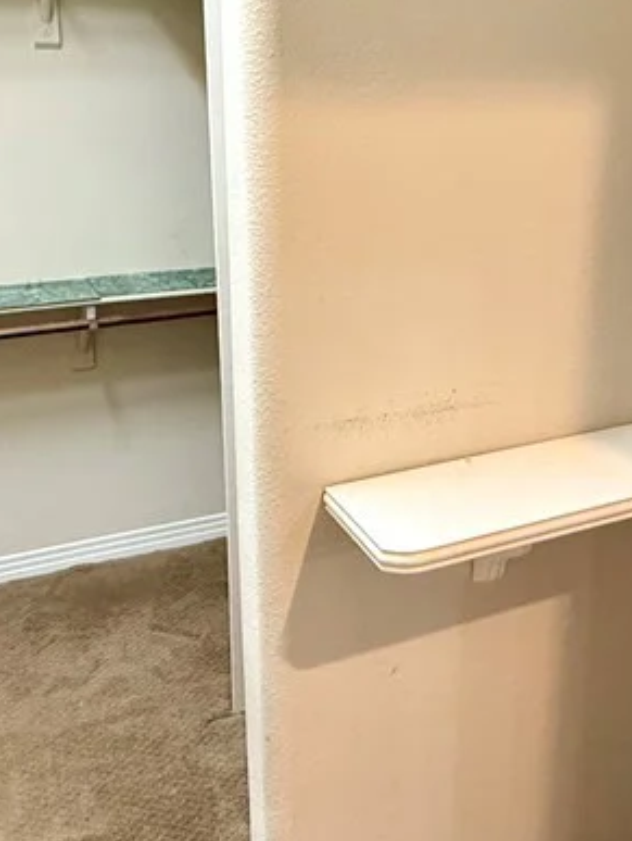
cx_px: 334
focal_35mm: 37
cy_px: 337
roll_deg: +0.4
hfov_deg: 38.7
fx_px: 899
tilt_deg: -15.8
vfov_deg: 49.8
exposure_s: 1/60
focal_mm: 2.22
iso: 400
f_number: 2.2
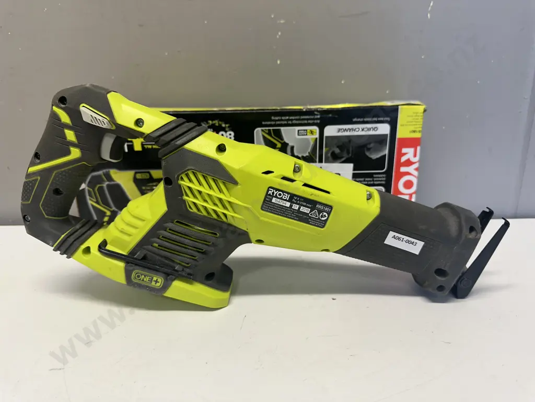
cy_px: 201
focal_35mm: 24
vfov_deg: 56.8
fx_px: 371
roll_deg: +1.2
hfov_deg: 71.6
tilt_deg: -15.6
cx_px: 268
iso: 125
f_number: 1.78
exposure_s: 1/100
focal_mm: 6.86
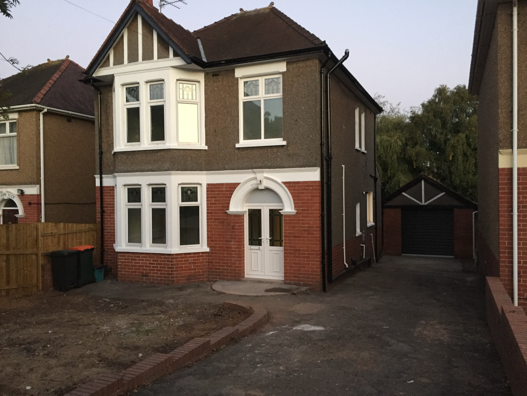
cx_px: 264
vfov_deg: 48.2
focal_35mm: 29
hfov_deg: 61.7
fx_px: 442
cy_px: 198
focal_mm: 4.15
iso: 250
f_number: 2.2
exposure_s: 1/20
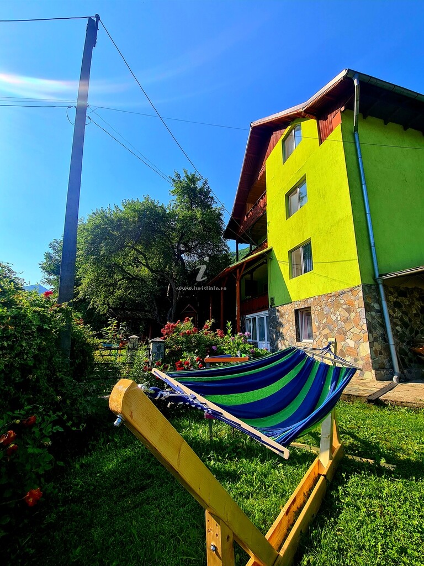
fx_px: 212
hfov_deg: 89.9
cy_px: 283
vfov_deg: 106.2
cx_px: 212
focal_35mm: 13
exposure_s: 1/1429
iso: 64
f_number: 2.2
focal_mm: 2.22
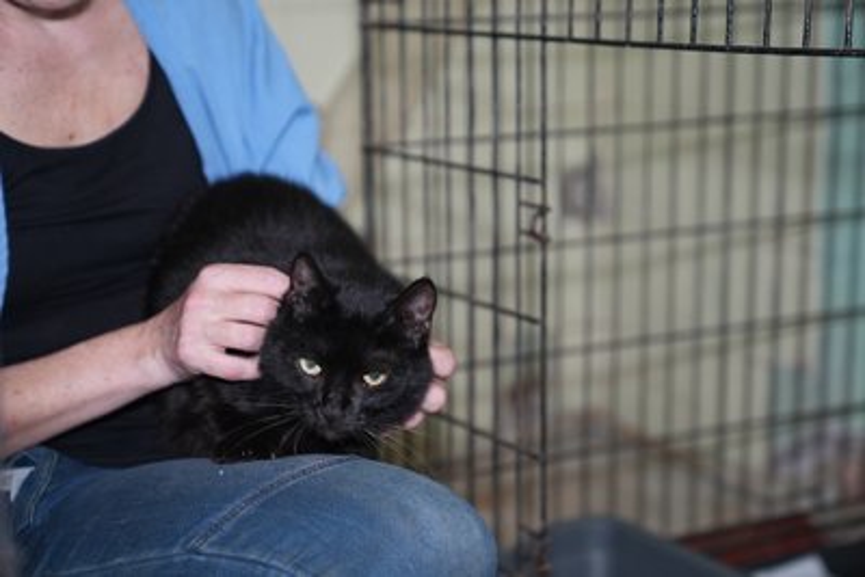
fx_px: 1682
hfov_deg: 28.8
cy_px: 288
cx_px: 432
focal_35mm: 70
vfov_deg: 19.5
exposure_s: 1/160
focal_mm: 70
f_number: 2.8
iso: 2000
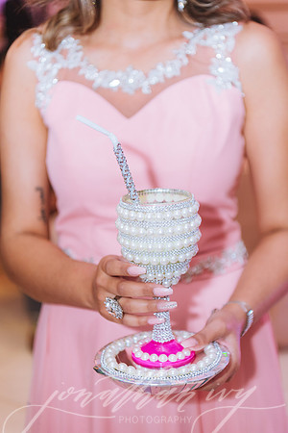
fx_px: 840
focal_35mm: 70
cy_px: 216
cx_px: 144
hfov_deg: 19.5
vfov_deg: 28.8
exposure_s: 1/200
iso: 800
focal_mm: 70
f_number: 2.8
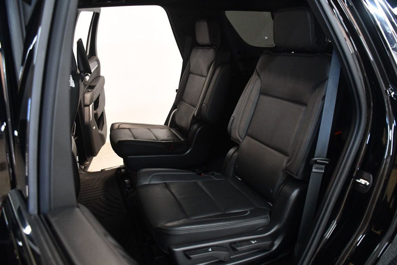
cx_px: 198
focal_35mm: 27
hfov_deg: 67.4
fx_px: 298
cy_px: 132
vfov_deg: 47.9
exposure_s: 1/80
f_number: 3.5
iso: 3200
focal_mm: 18
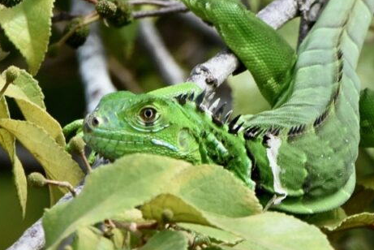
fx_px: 9231
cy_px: 80
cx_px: 183
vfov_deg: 1.6
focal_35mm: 888
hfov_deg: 2.3
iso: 1000
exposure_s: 1/800
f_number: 11
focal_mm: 400
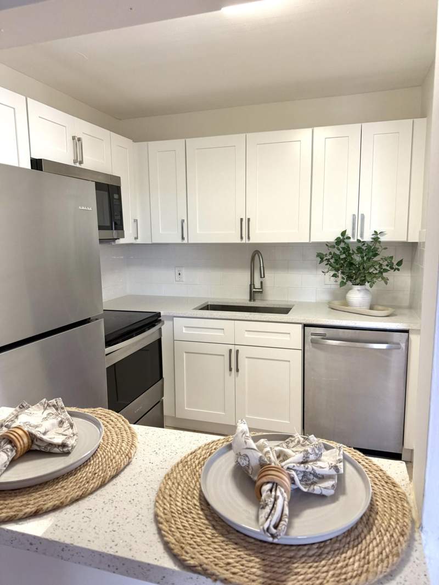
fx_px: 406
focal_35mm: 24
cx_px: 220
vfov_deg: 71.6
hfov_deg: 56.8
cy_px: 292
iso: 160
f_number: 1.78
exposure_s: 1/60
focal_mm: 6.76
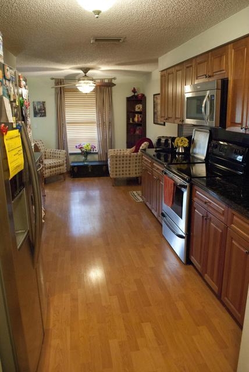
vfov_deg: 67.3
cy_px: 186
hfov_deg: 48.0
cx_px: 124
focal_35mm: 27
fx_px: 279
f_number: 5.6
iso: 1600
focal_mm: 18
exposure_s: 1/20
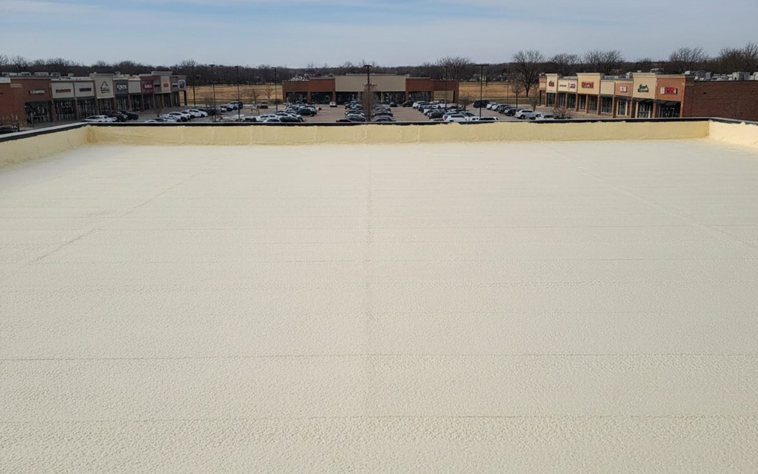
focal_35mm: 28
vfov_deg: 44.5
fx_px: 578
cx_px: 381
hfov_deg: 66.5
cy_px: 250
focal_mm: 5.7
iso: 1157
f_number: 1.5
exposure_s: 1/1259
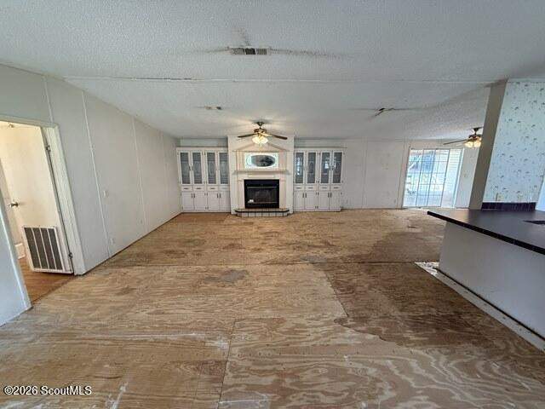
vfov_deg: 85.7
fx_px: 220
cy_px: 204
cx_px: 272
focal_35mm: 14
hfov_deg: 102.1
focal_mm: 2.22
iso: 400
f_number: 2.2
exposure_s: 1/60
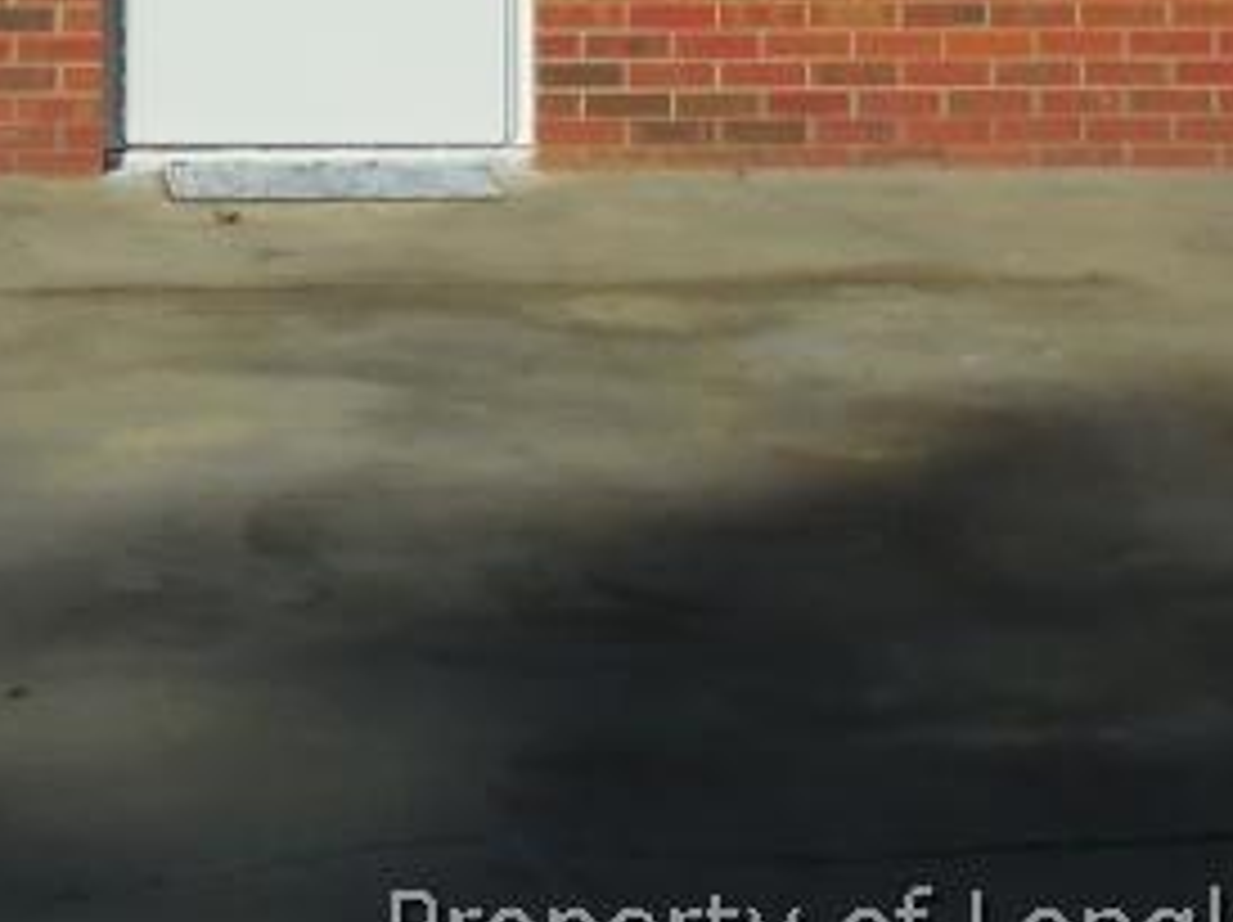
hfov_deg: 13.5
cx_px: 270
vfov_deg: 9.6
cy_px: -724
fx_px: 5196
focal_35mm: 146
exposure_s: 1/250
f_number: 12.7
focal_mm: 6.9
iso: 125
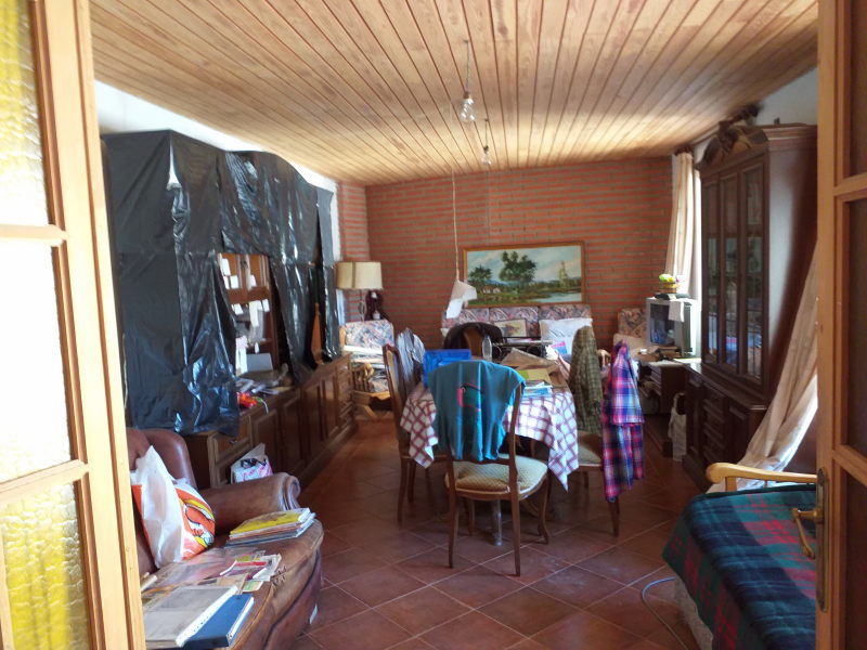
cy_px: 325
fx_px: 676
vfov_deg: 51.4
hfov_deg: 65.3
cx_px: 434
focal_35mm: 27
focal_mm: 3.6
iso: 160
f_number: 1.9
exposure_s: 1/25
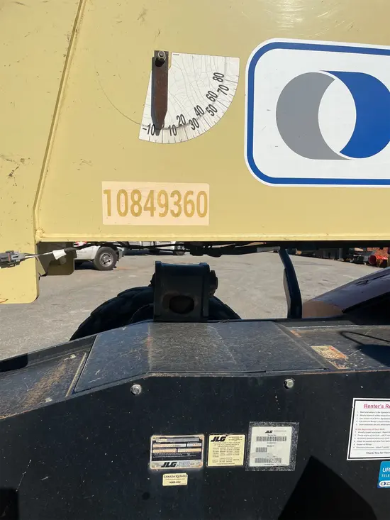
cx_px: 195
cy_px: 260
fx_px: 390
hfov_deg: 53.1
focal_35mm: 26
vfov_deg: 67.3
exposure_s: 1/8403
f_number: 1.6
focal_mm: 5.1
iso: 50
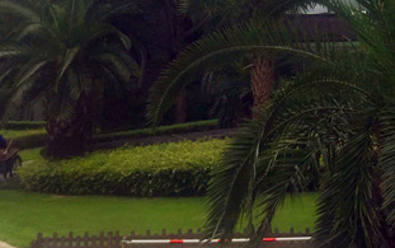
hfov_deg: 25.1
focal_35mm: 79
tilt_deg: +14.4
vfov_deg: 15.3
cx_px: 373
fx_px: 851
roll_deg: -0.7
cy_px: -126
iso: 32
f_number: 2.2
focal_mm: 4.15
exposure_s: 1/501
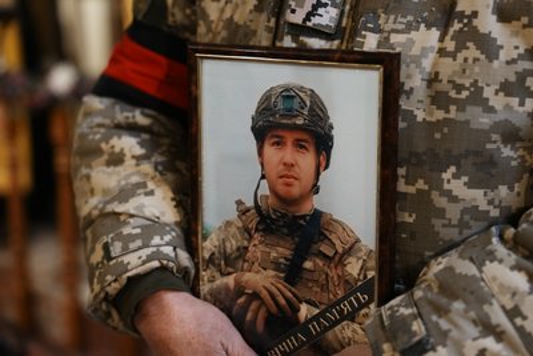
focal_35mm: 70
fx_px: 1037
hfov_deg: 28.8
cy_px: 178
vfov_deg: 19.5
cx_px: 266
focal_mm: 70
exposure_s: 1/40
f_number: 2.8
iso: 2000
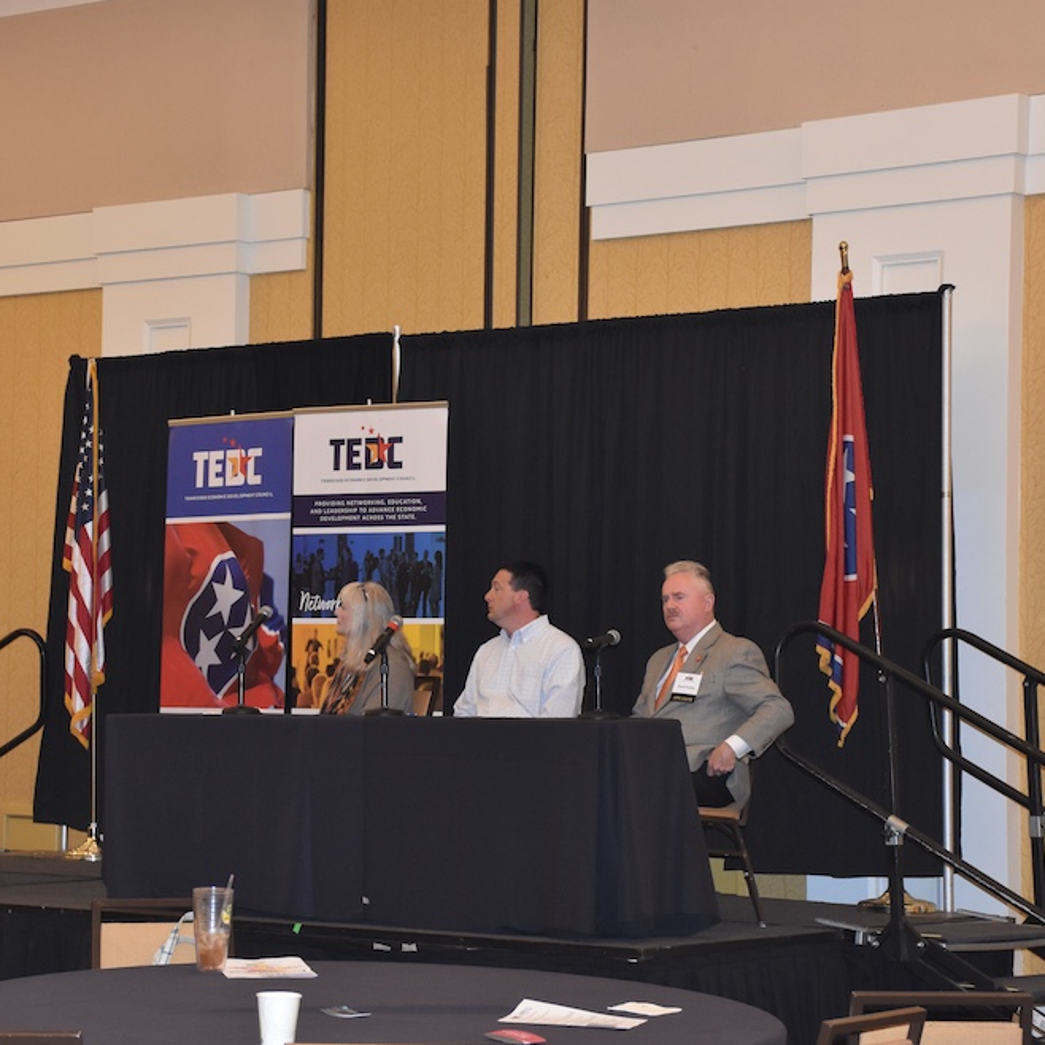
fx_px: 3176
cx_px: 389
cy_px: 528
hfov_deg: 18.7
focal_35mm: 93
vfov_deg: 18.7
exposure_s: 1/60
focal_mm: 48
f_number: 5.6
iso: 1600
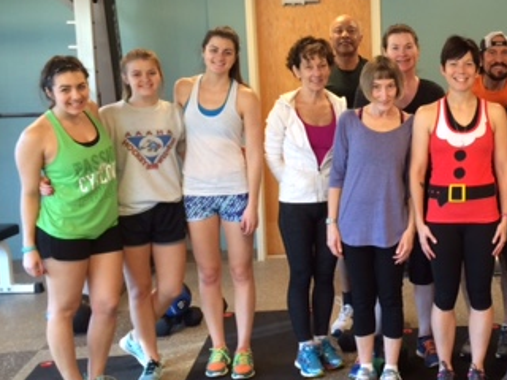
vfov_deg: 25.2
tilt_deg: -8.3
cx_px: 456
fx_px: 849
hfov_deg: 31.7
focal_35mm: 58
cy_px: 152
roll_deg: +2.6
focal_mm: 4.15
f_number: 2.2
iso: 80
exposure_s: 1/30
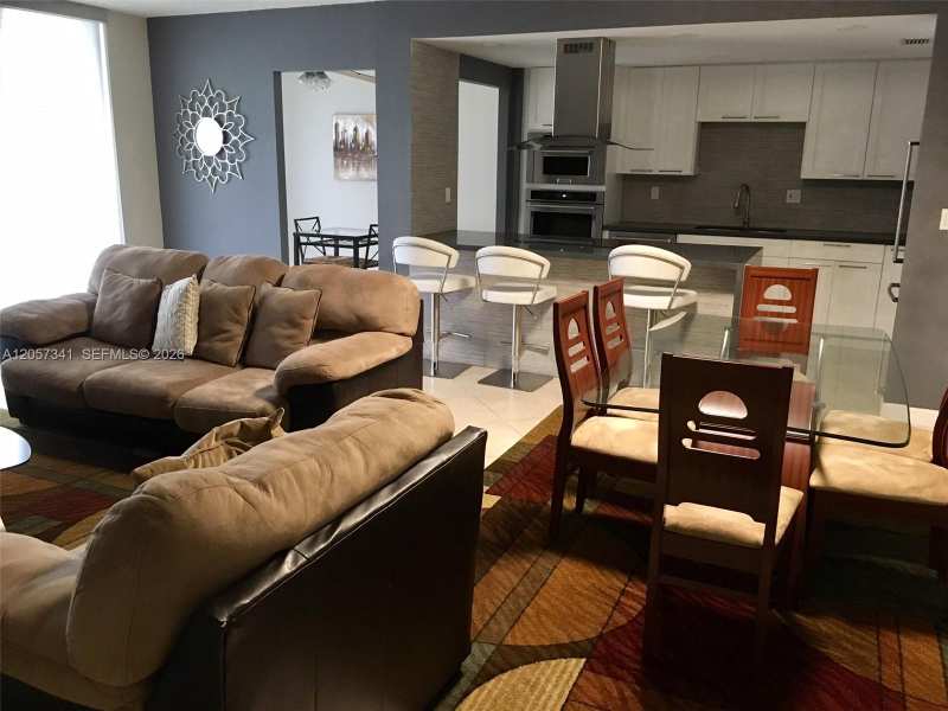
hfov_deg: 61.7
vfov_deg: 48.2
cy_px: 356
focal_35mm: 29
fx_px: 794
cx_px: 474
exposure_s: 1/20
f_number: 2.2
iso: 200
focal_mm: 4.15
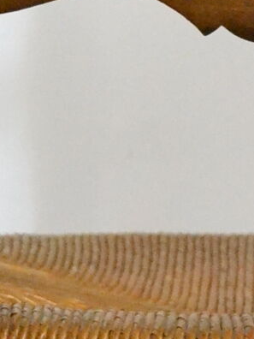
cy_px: 364
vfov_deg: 8.4
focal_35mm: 235
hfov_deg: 6.3
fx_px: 2299
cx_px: 301
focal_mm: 28
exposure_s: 1/100
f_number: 4.5
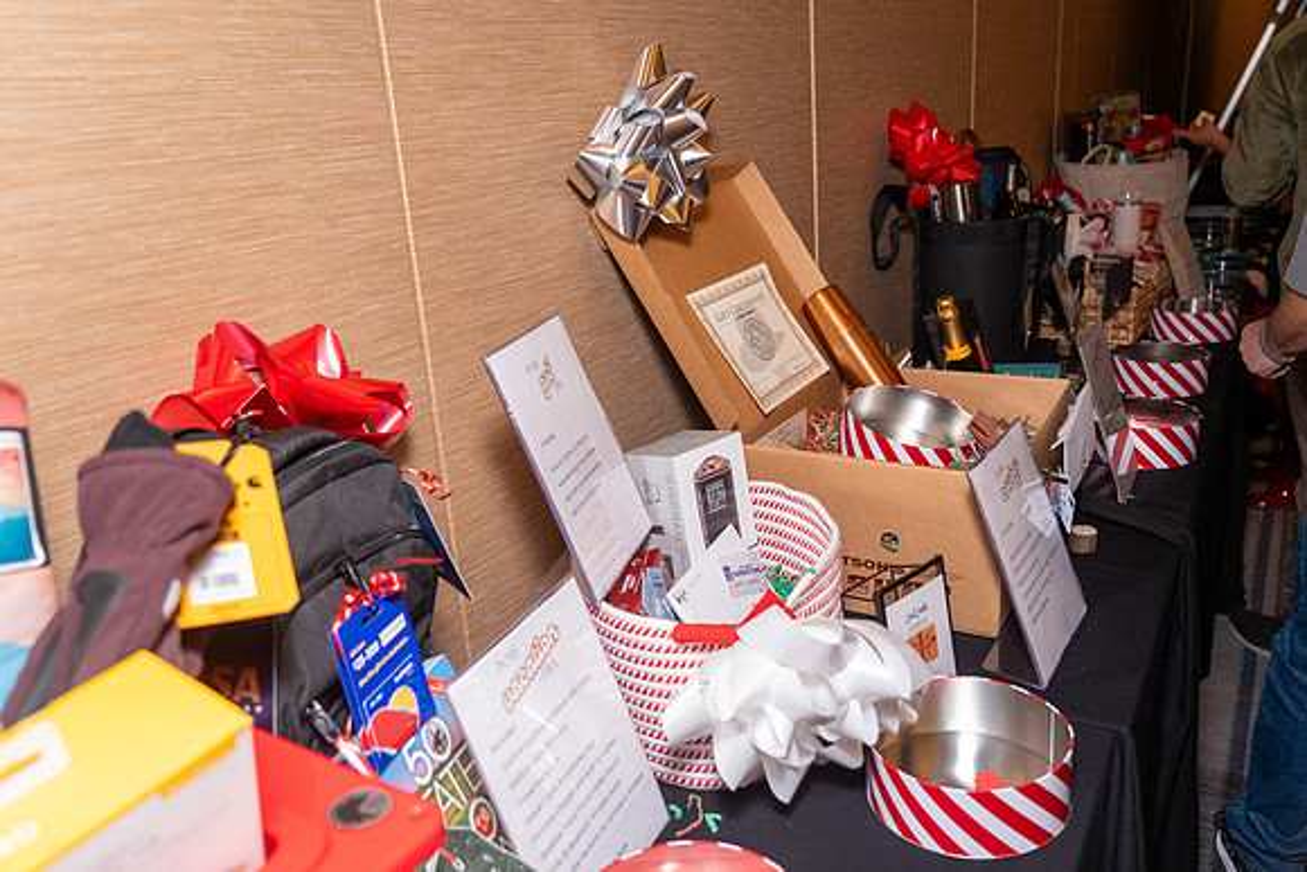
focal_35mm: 30
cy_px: 436
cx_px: 654
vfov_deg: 43.6
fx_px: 1089
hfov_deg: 61.9
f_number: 4
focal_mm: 30
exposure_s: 1/60
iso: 3200
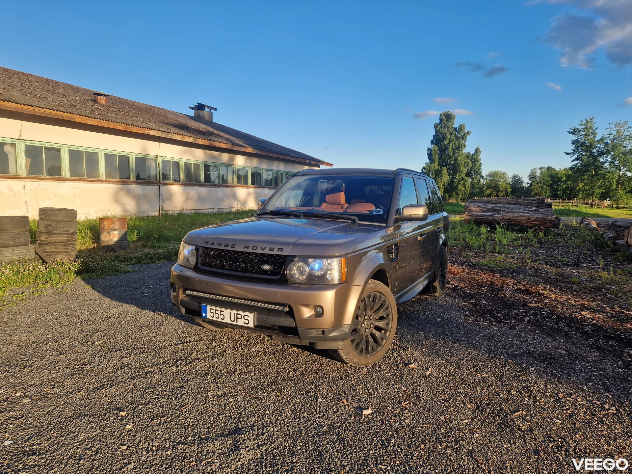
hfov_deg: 73.9
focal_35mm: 23
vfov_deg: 58.9
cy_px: 237
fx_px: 420
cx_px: 316
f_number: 1.8
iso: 50
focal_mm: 5.4
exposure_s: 1/554
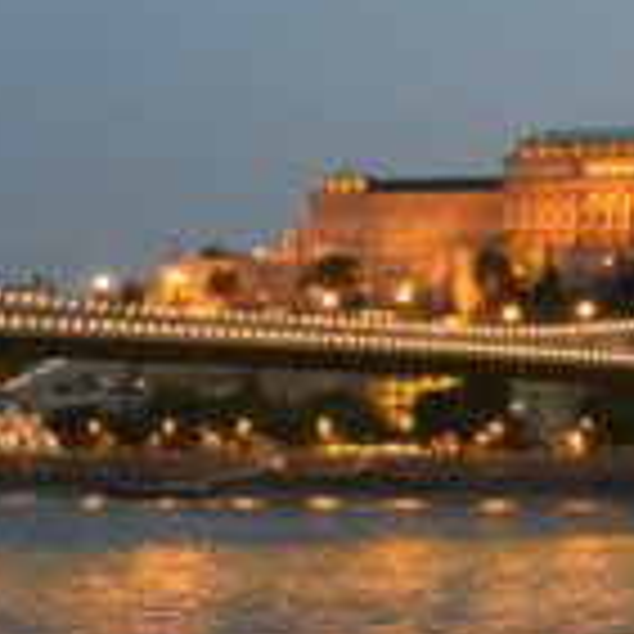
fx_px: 2424
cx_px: 832
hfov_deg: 14.3
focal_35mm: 117
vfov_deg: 14.9
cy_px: 364
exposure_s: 1/10
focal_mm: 16.1
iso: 3200
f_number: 8
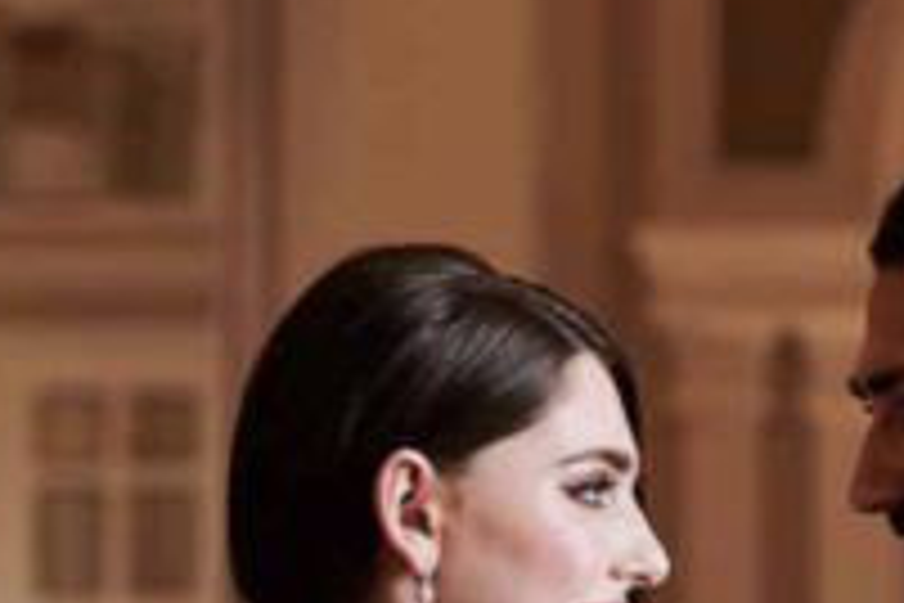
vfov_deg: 7.2
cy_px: 648
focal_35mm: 191
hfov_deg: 10.4
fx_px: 4796
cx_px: 1376
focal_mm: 50
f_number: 2.8
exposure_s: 1/200
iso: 100
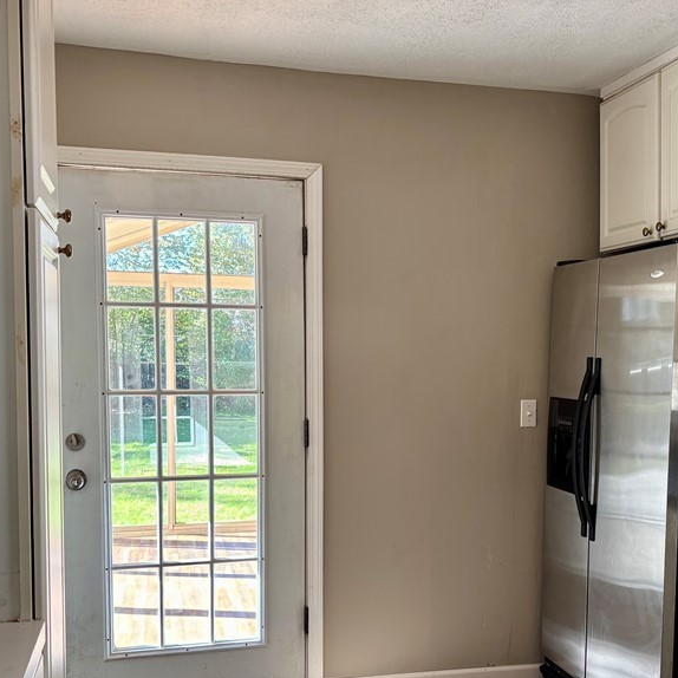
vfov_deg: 40.7
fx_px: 909
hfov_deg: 40.6
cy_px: 406
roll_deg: -0.9
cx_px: 424
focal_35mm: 41
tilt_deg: -3.3
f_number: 1.6
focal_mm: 5.96
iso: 80
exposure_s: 1/120
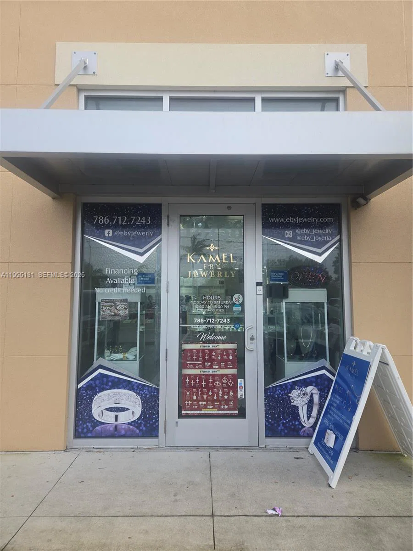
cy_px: 276
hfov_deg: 58.9
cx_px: 206
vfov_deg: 73.9
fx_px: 366
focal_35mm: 23
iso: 25
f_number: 1.8
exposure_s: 1/372
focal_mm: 5.4
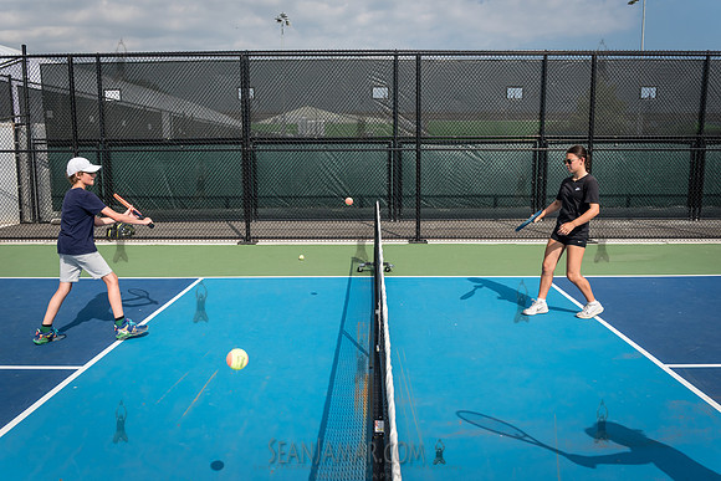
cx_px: 369
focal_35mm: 30
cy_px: 241
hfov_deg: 61.5
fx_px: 606
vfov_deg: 43.3
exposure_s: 1/2500
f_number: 4.5
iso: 320
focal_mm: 29
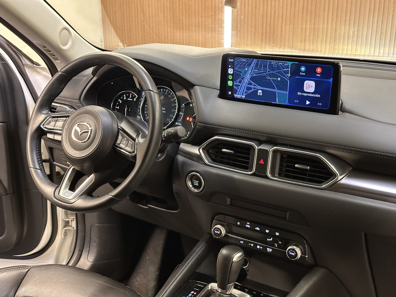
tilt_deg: -18.4
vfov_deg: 30.3
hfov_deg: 39.7
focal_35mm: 48
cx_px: 198
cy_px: 148
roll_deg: +0.3
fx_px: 549
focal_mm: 6.86
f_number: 1.78
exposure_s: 1/20
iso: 640
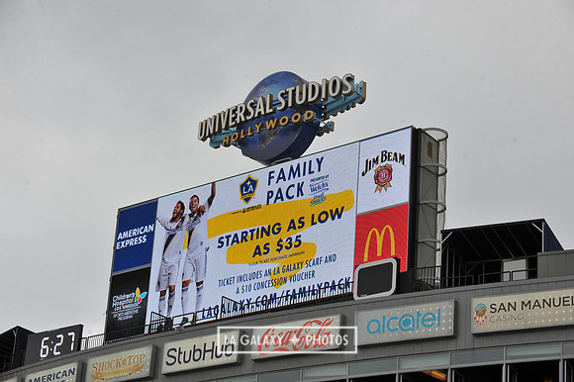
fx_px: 1514
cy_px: 191
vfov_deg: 14.4
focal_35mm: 95
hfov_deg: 21.5
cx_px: 287
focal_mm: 95
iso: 400
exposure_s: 1/200
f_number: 9
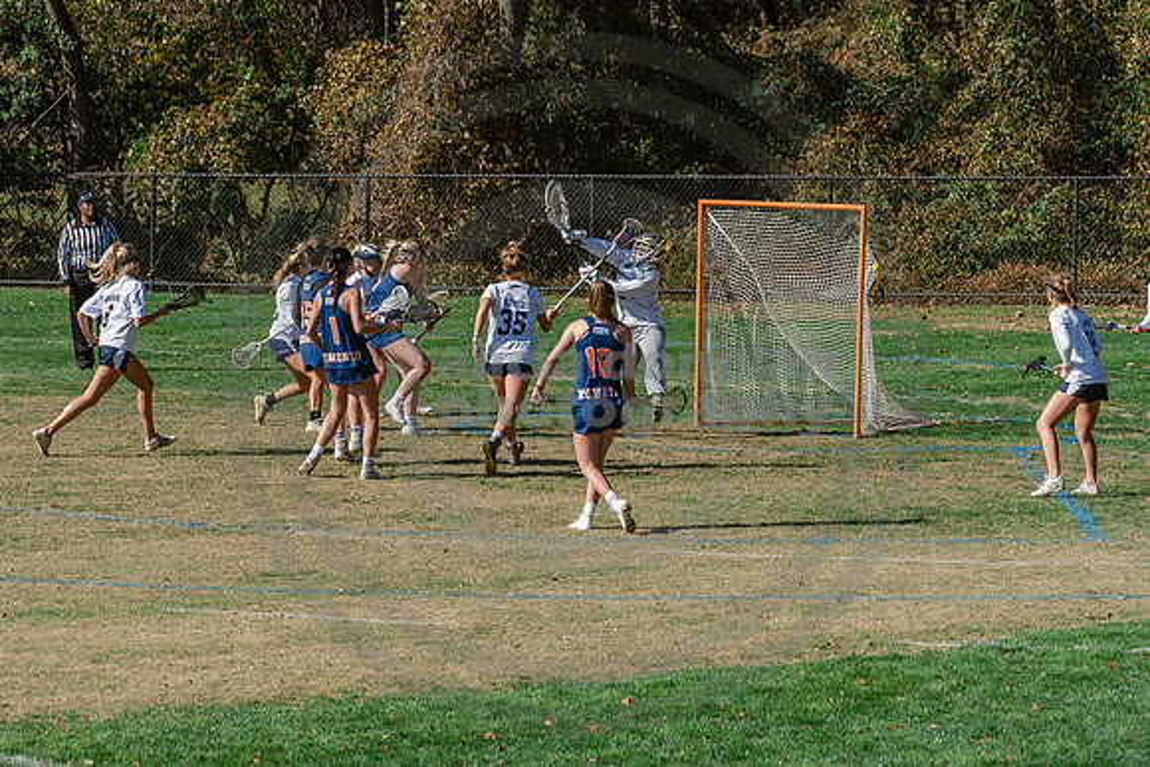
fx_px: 5613
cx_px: 517
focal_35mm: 176
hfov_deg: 11.7
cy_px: 244
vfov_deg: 7.8
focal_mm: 122
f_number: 7.1
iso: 250
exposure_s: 1/800
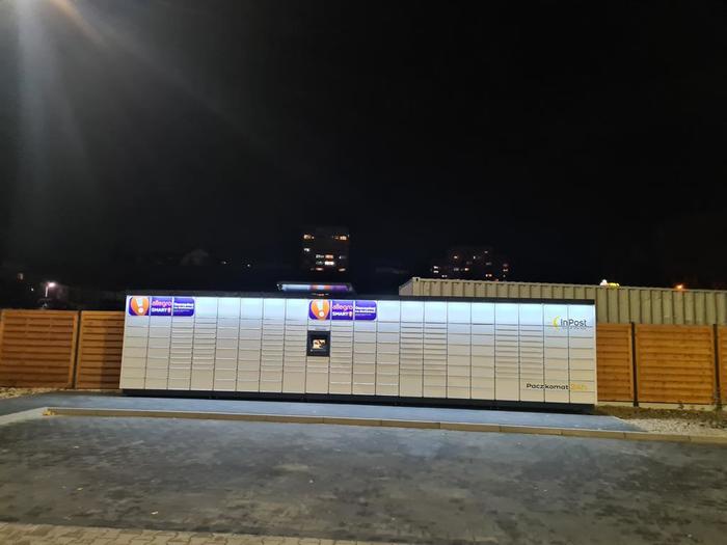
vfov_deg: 53.1
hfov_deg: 67.3
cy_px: 272
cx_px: 364
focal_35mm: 26
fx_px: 546
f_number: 1.8
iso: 640
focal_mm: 5.4
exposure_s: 1/33
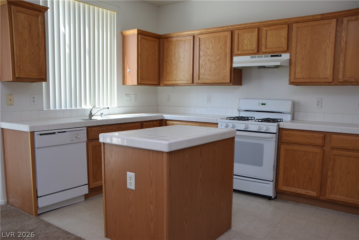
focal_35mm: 30
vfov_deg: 43.7
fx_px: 299
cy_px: 120
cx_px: 180
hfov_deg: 61.9
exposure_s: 1/125
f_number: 5.6
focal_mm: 20
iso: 400
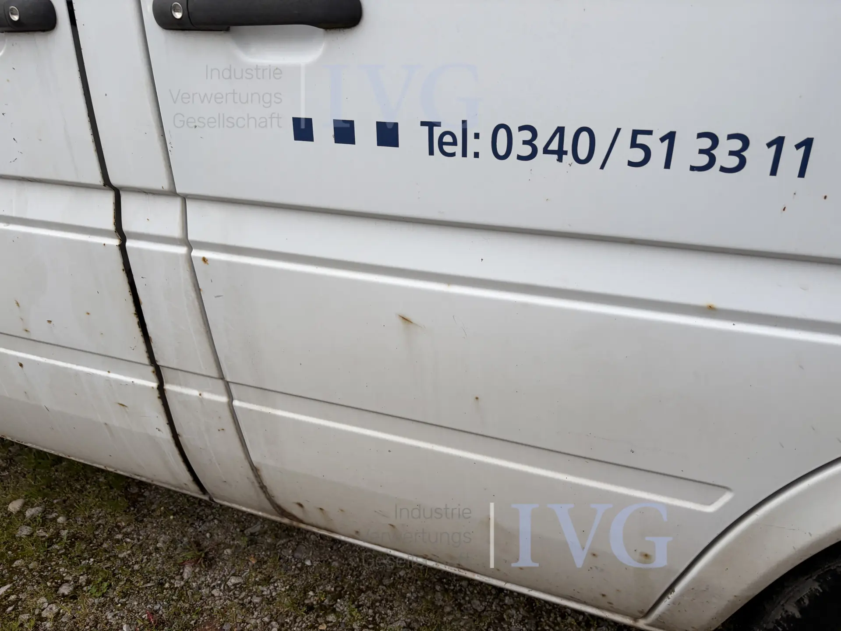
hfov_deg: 67.3
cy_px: 316
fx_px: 632
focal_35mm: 26
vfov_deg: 53.1
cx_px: 420
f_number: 1.6
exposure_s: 1/647
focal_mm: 5.96
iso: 50
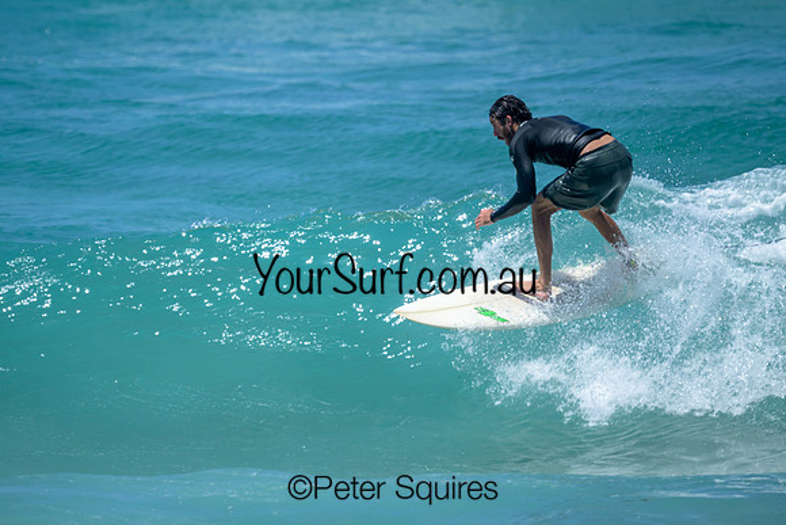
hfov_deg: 2.1
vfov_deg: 1.4
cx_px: 383
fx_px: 21916
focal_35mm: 1004
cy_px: 196
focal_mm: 800
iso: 400
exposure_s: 1/2500
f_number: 6.3
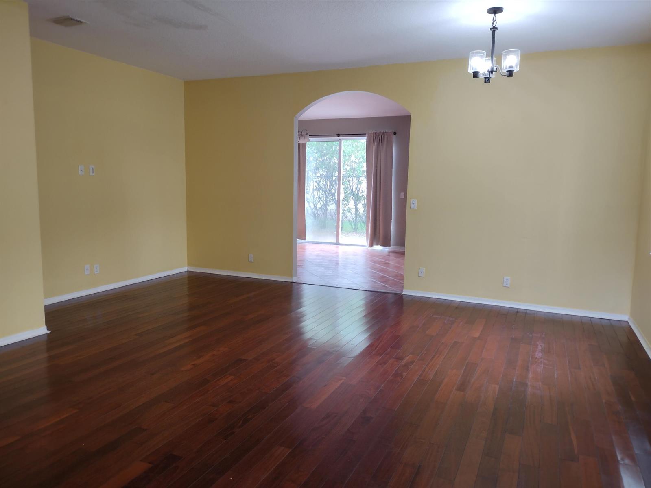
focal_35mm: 27
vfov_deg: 51.4
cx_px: 326
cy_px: 244
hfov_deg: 65.3
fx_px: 508
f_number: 1.7
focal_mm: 4.71
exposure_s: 1/60
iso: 126
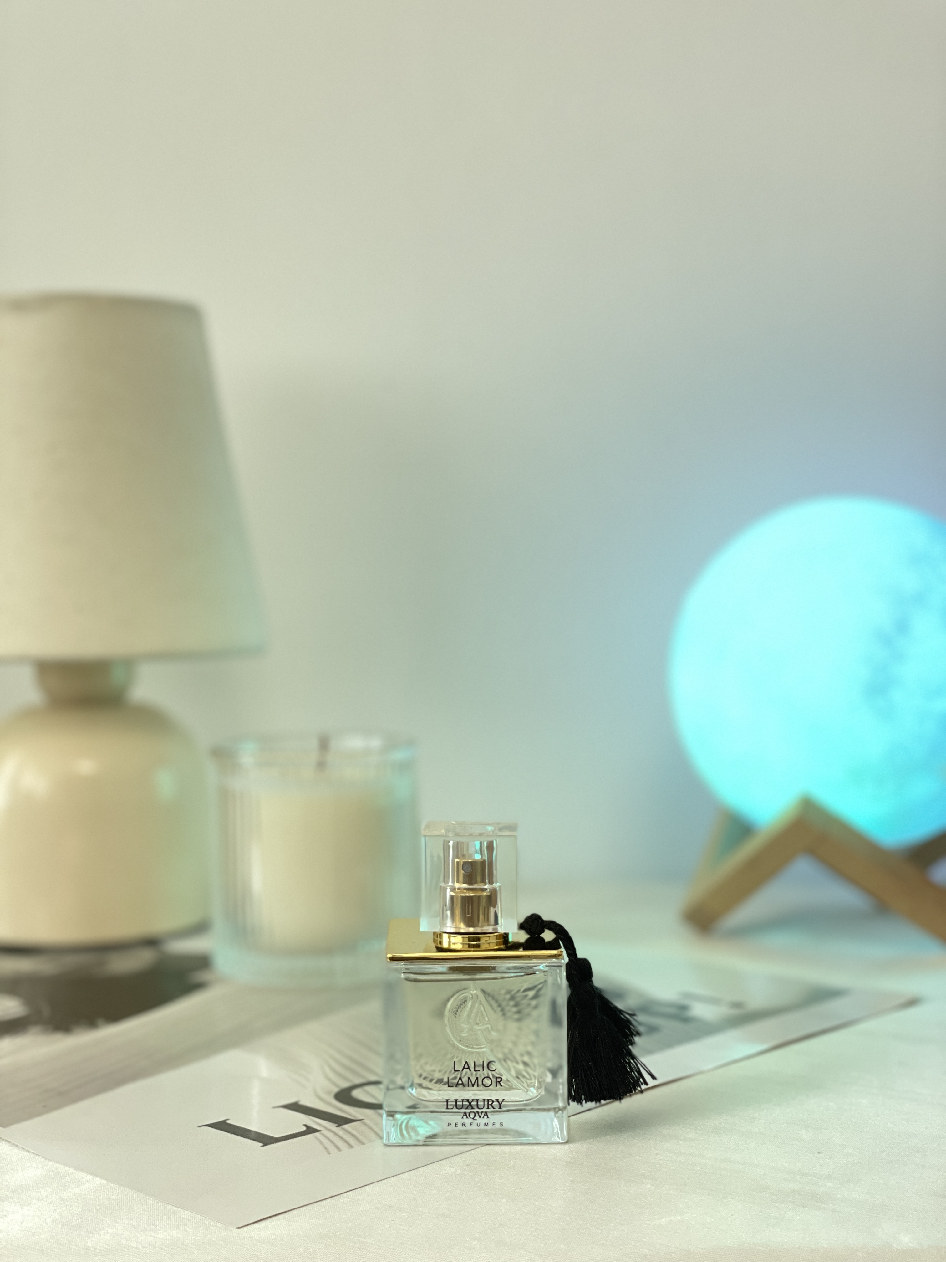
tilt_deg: -1.6
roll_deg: +0.9
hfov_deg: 28.0
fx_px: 1895
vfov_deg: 36.8
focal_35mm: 52
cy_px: 631
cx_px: 473
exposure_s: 1/83
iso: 250
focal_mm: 6
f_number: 2
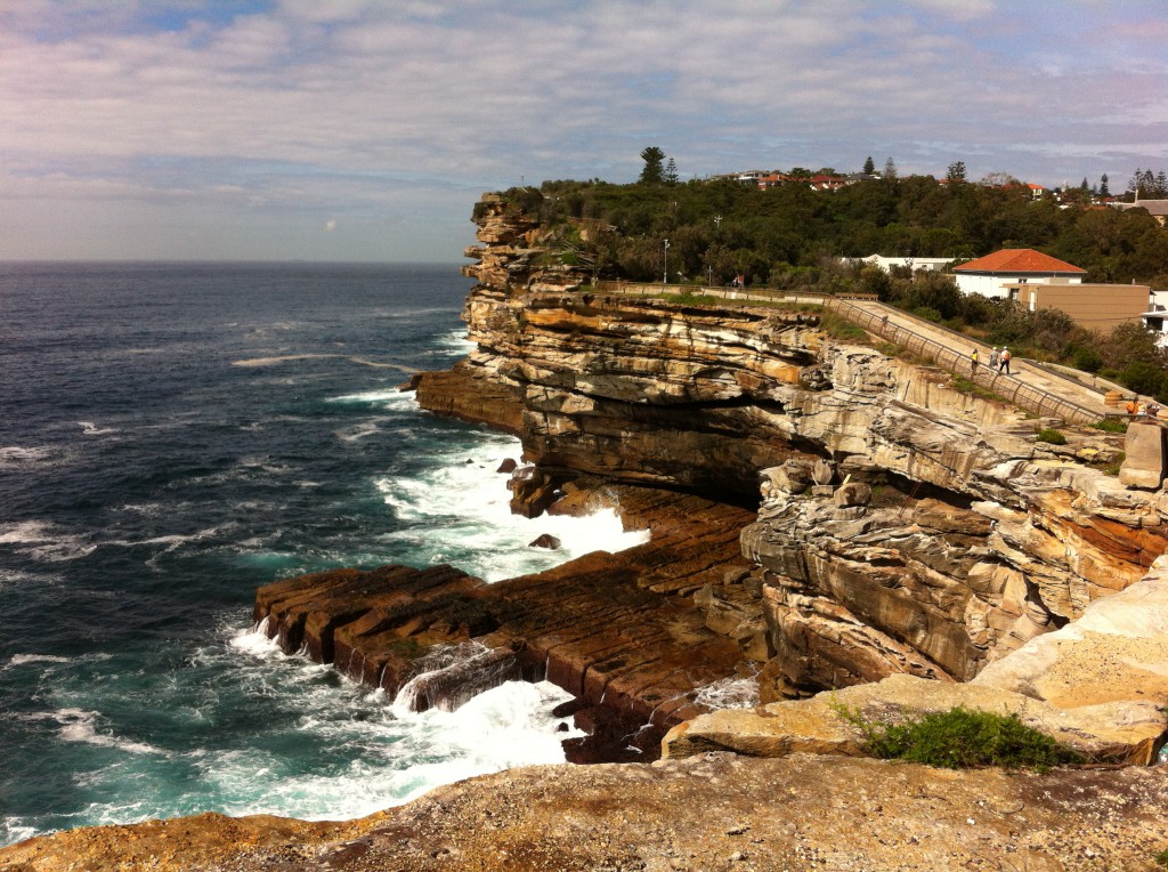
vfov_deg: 40.6
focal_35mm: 35
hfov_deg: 52.7
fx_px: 1179
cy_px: 436
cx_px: 584
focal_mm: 3.85
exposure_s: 1/2155
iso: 80
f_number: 2.8
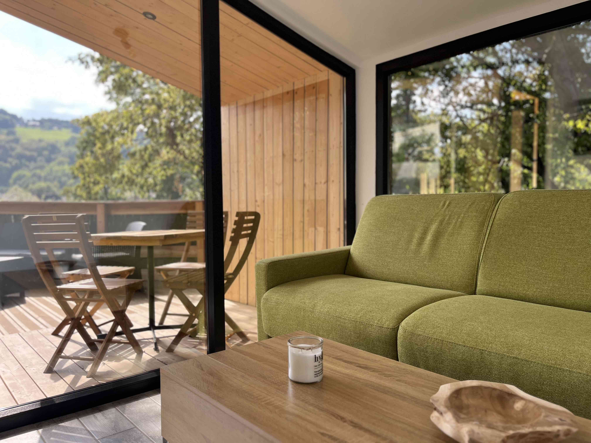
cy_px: 222
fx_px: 444
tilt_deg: -2.6
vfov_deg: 53.1
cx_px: 296
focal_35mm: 26
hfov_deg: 67.3
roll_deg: +1.7
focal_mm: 5.1
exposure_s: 1/253
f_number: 1.6
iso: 40
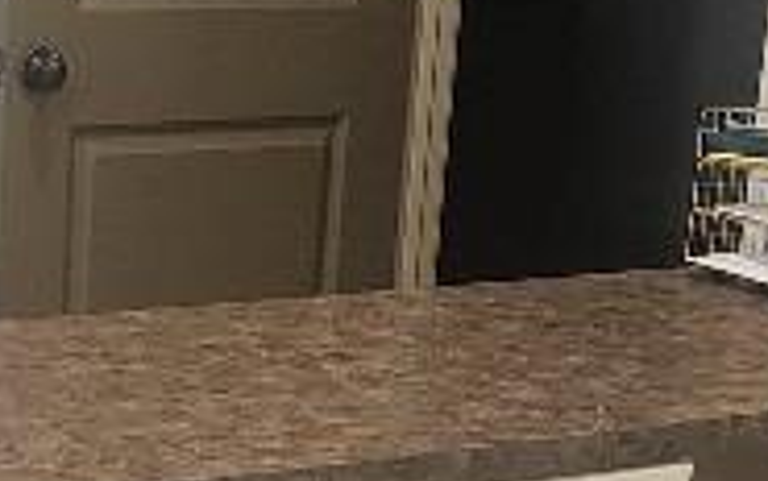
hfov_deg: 15.4
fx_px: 2828
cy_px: 469
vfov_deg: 9.7
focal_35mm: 135
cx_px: 228
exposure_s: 1/60
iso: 640
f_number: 1.8
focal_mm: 5.4
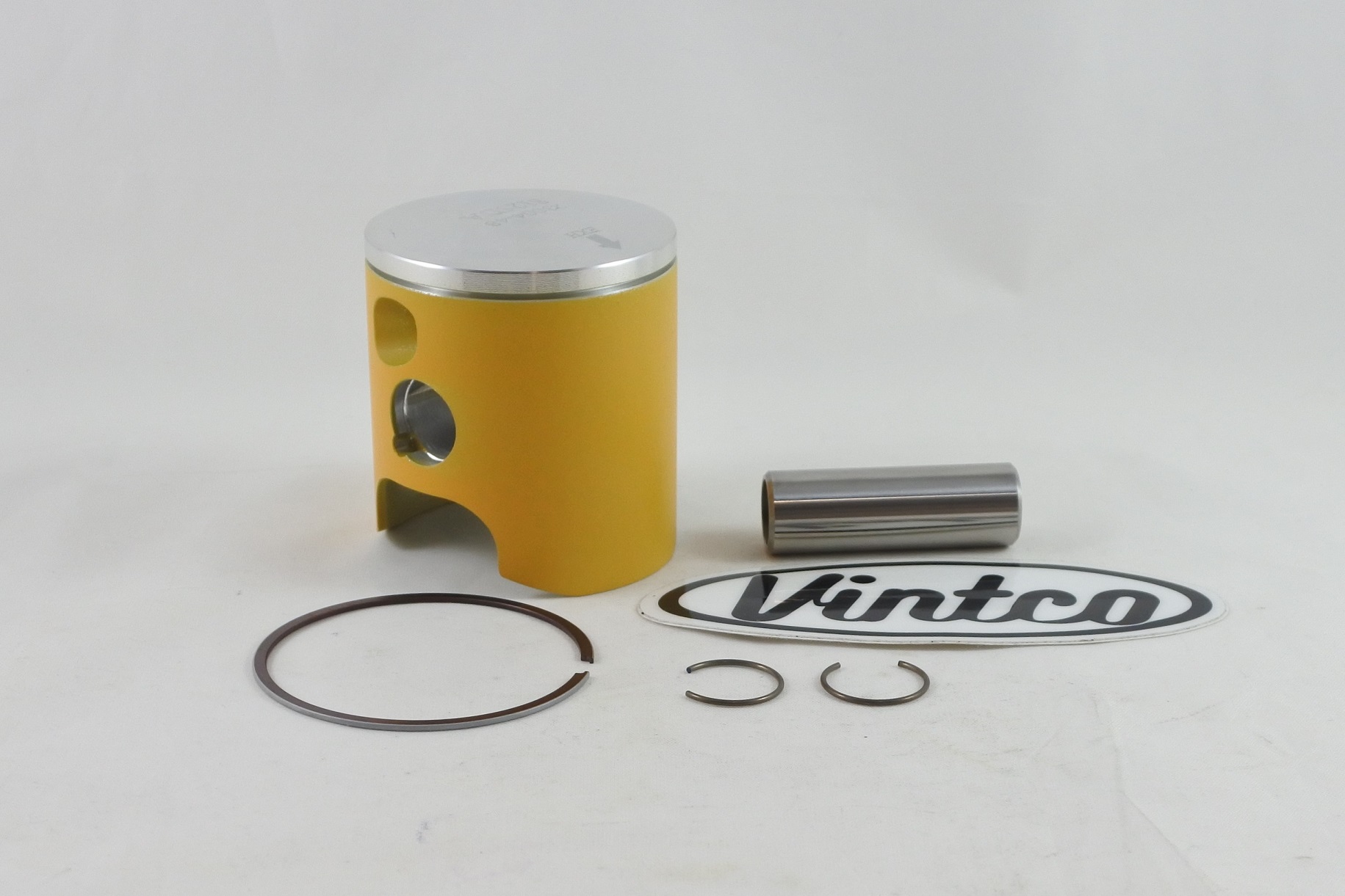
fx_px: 1494
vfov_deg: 33.4
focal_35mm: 40
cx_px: 672
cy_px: 448
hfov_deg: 48.5
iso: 400
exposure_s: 1/160
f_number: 4.2
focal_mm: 15
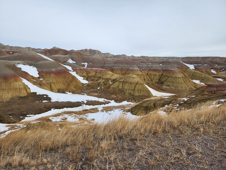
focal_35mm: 23
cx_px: 113
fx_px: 150
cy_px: 85
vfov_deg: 58.9
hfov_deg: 73.9
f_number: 1.8
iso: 12
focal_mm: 6.4
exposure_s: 1/922
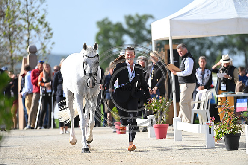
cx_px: 124
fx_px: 2480
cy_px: 82
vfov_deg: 3.8
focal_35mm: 360
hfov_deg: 5.7
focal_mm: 360
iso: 560
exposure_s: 1/1600
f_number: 5
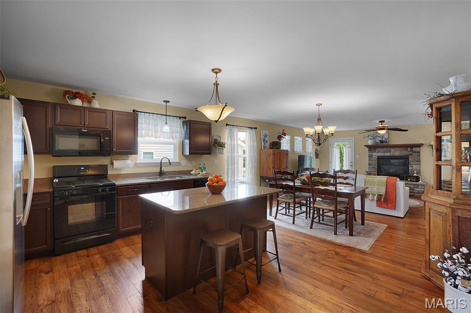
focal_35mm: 15
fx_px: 196
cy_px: 156
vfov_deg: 77.3
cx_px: 236
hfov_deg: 100.4
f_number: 9
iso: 200
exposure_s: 1/6
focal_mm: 10
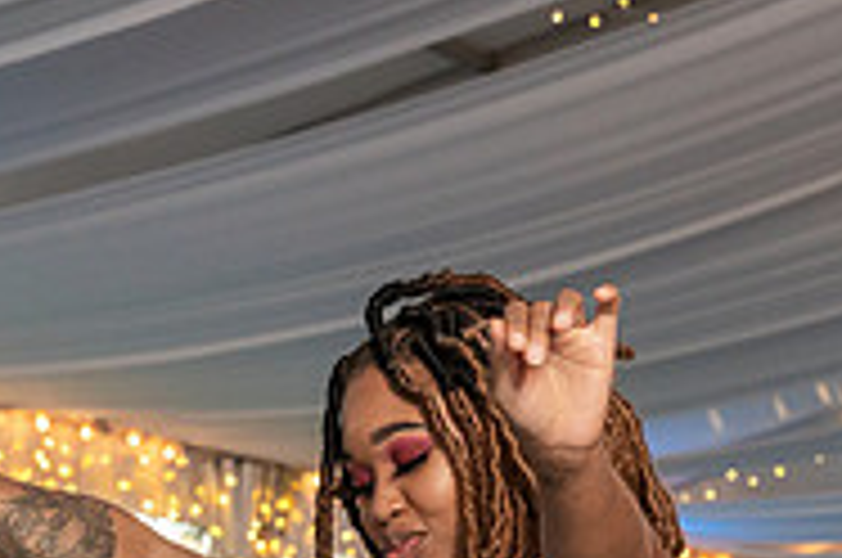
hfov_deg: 10.6
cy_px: 704
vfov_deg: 7.0
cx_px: 877
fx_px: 4506
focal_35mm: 193
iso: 2000
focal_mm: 55
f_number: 5.6
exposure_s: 1/200
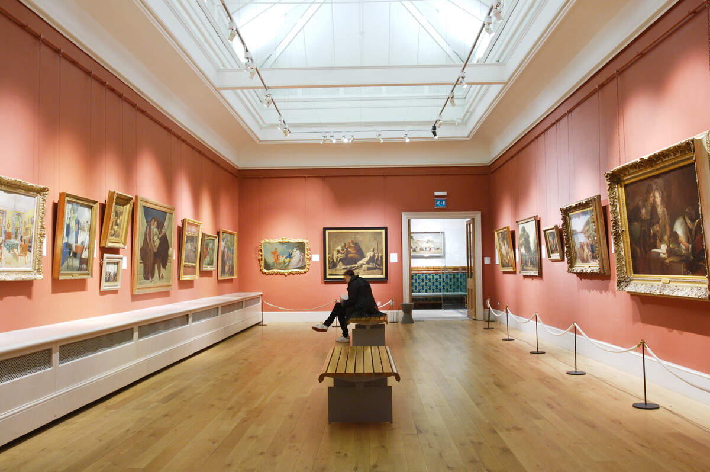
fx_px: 591
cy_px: 236
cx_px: 355
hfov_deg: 62.0
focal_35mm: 30
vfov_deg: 43.5
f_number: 5.6
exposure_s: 1
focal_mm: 20
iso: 200
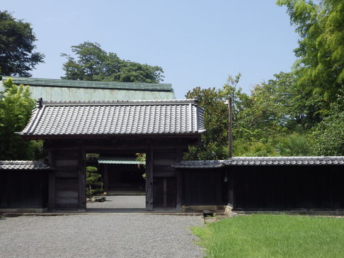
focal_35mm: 54
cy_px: 158
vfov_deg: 26.9
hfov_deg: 35.6
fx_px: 536
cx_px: 177
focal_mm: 7.4
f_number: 3.6
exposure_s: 1/800
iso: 100
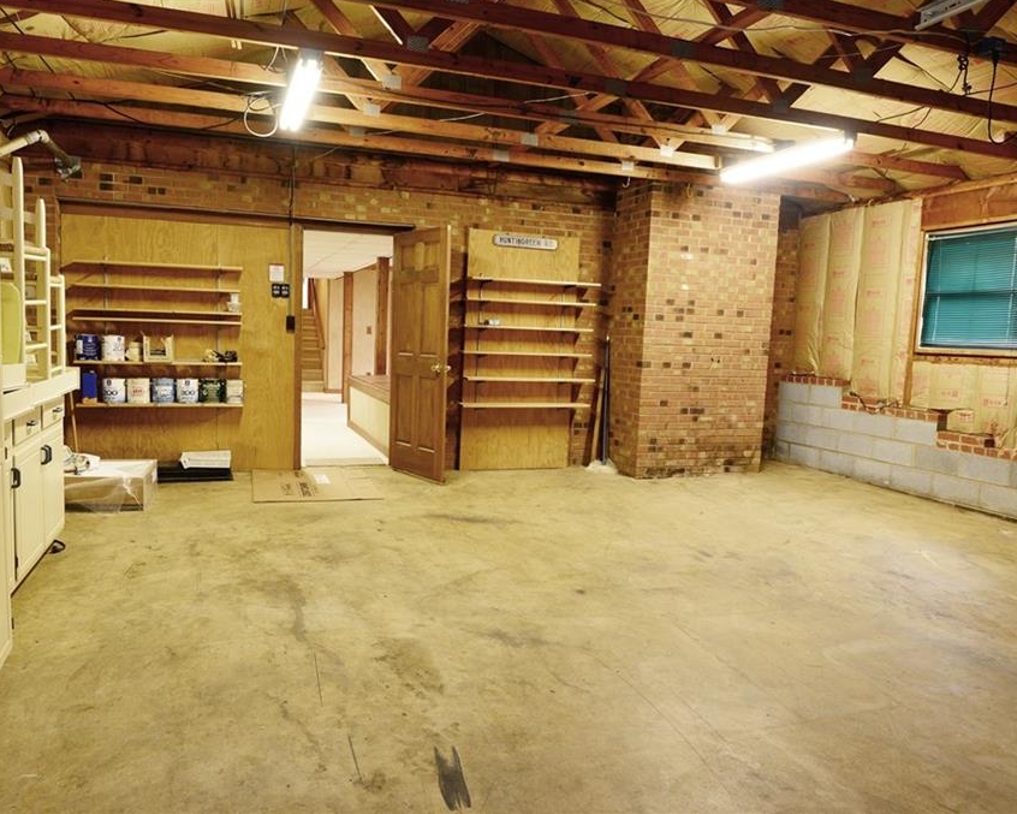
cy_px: 405
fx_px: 753
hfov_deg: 68.0
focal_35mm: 25
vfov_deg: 56.8
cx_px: 469
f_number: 9
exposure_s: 1
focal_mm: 22
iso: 200
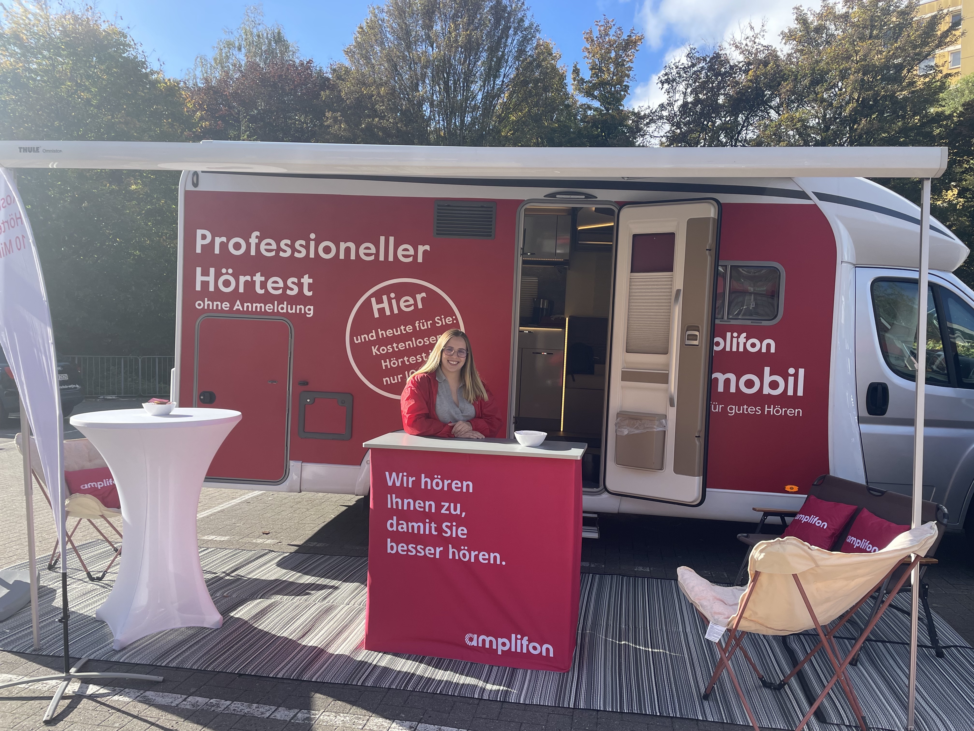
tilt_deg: -2.7
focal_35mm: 26
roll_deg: -0.5
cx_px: 487
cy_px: 366
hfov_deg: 67.3
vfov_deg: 53.1
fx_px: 732
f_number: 1.6
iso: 32
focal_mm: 4.2
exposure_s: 1/1276
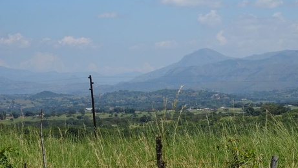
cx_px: 184
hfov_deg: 13.5
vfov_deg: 7.6
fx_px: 1256
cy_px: 41
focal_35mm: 159
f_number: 5
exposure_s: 1/640
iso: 80
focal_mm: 14.54
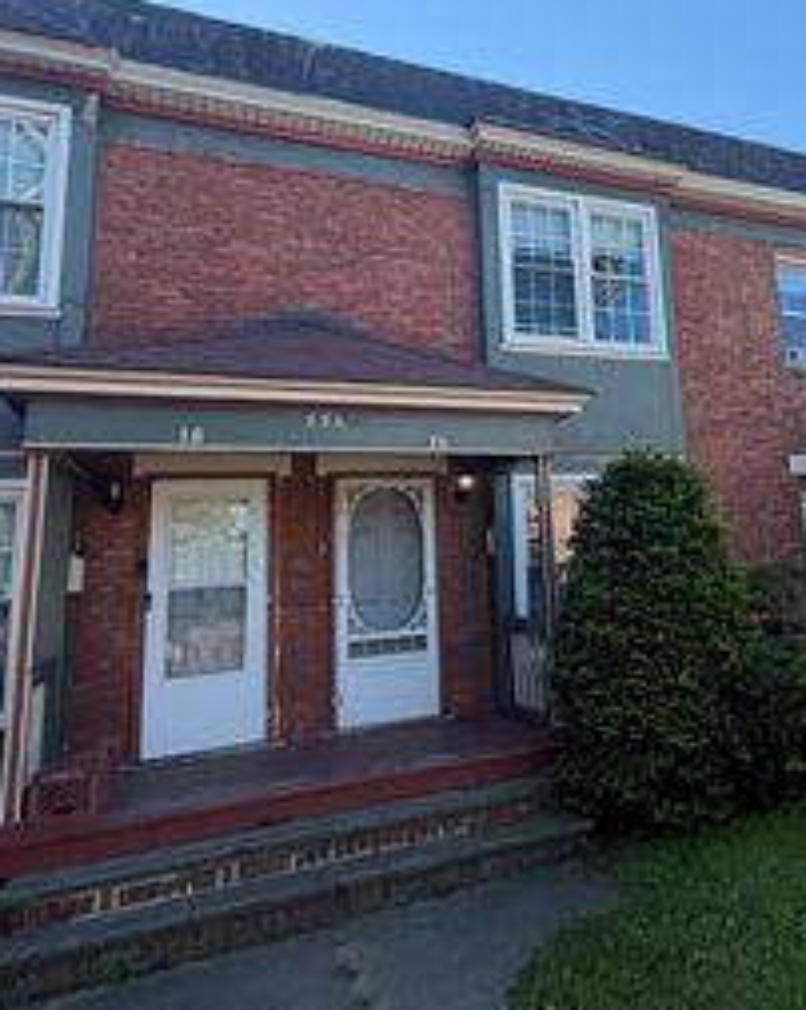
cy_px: 413
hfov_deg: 49.6
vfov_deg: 63.6
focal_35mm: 27
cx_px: 658
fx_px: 806
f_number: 2.2
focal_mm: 2.22
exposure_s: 1/502
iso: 50
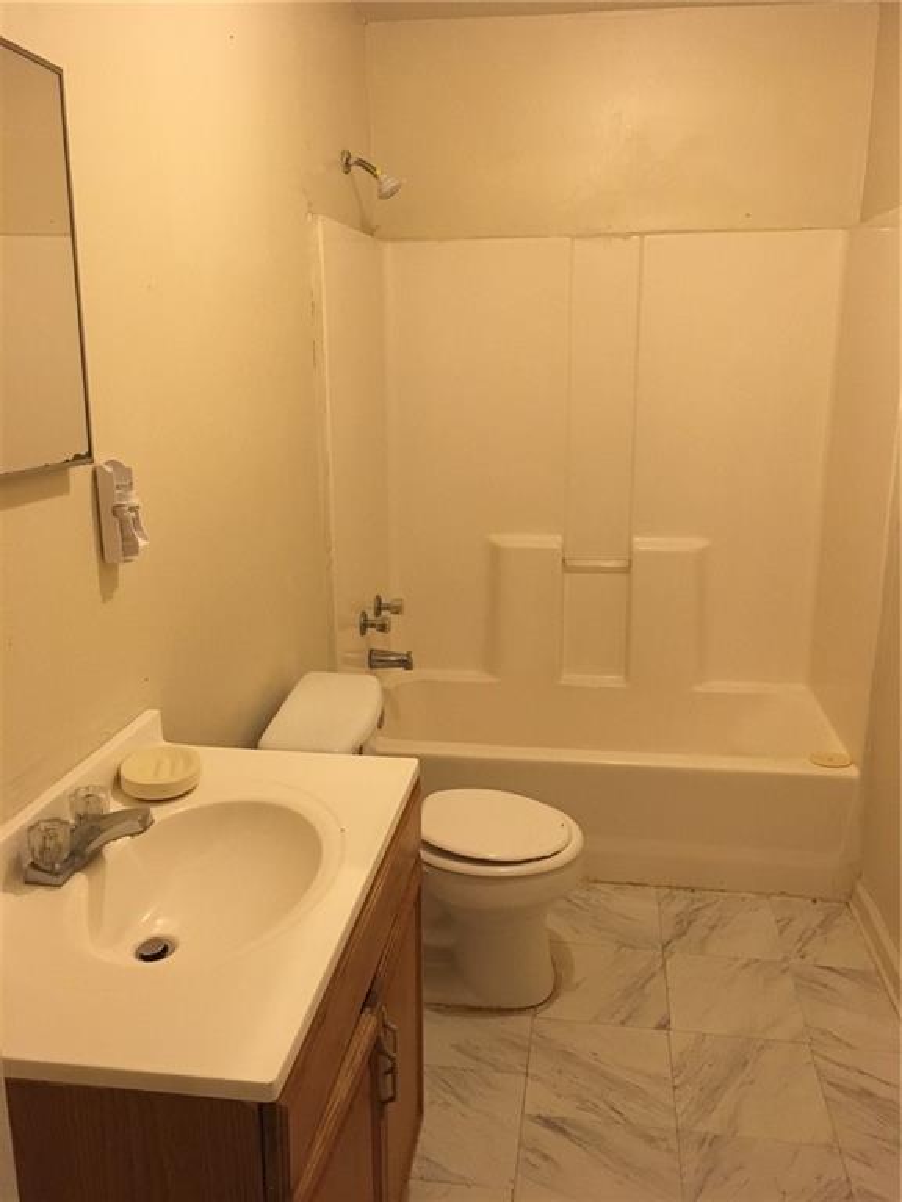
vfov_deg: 61.7
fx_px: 1008
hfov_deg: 48.2
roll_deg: +0.6
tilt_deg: -15.6
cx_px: 451
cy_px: 601
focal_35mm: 29
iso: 250
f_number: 2.2
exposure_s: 1/30
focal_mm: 4.15
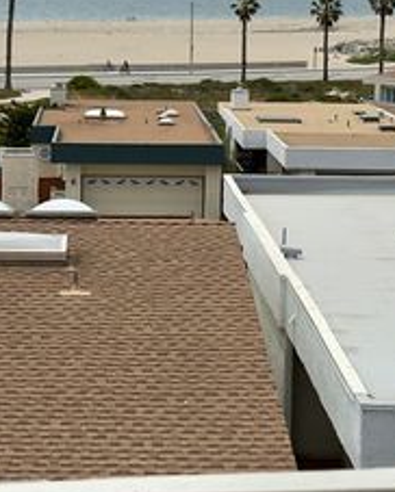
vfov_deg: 18.5
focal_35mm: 103
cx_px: 67
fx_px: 1503
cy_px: 148
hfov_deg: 14.9
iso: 80
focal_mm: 6.76
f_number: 1.78
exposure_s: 1/11364
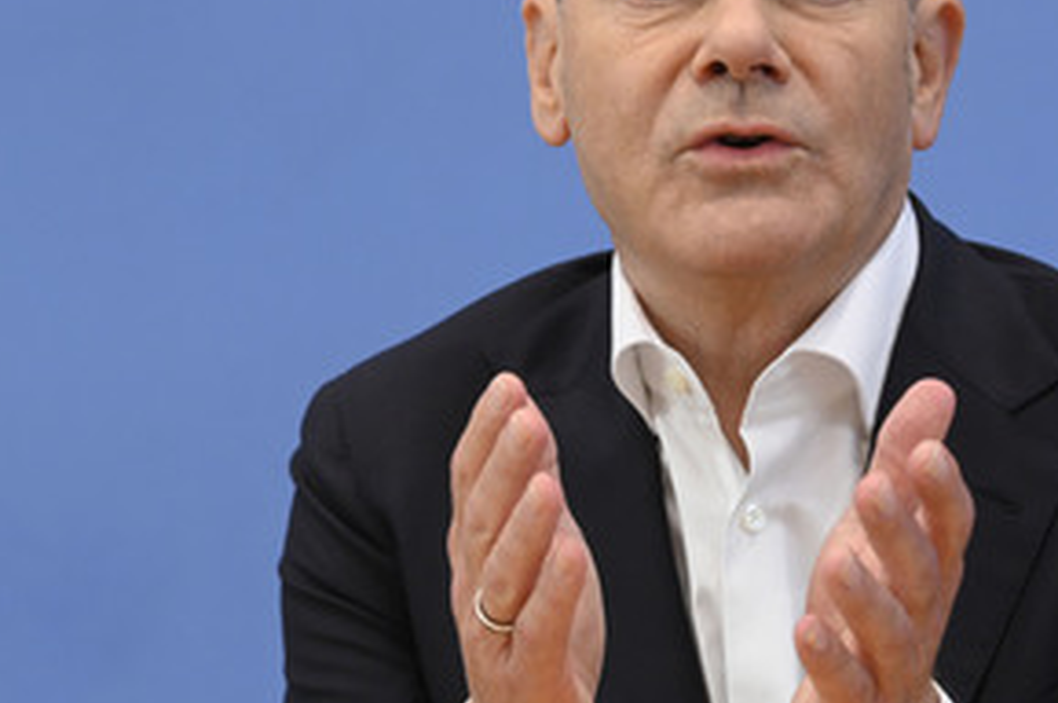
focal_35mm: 175
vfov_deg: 7.8
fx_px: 5137
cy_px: 256
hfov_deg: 11.7
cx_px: 738
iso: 3200
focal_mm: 112
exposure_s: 1/500
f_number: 6.3
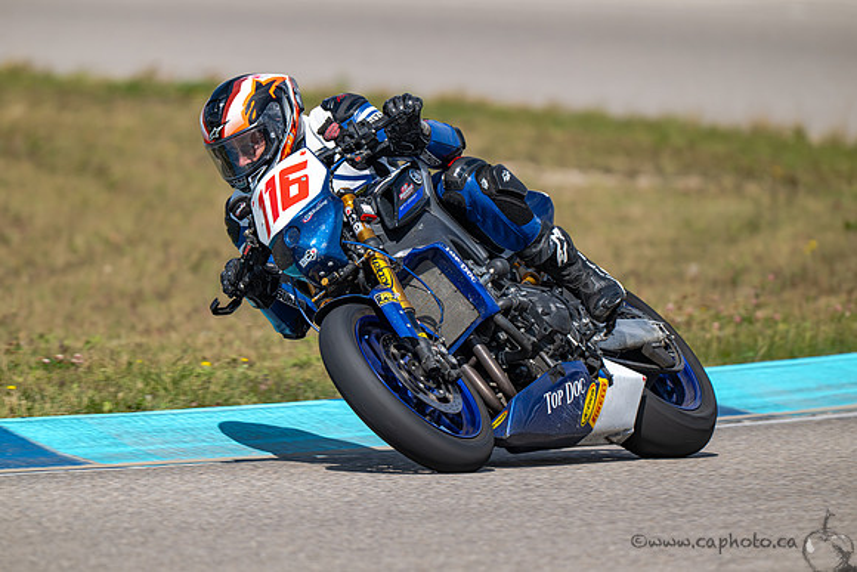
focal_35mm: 600
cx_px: 428
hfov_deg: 3.4
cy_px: 286
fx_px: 14286
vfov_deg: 2.3
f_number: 6.3
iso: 125
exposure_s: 1/800
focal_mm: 600
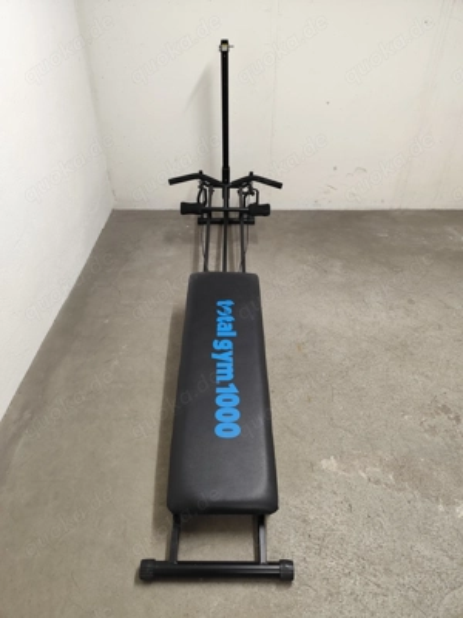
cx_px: 232
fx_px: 410
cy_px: 309
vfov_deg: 73.9
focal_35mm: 23
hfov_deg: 58.9
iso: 1000
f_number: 1.65
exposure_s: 1/50
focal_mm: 6.19
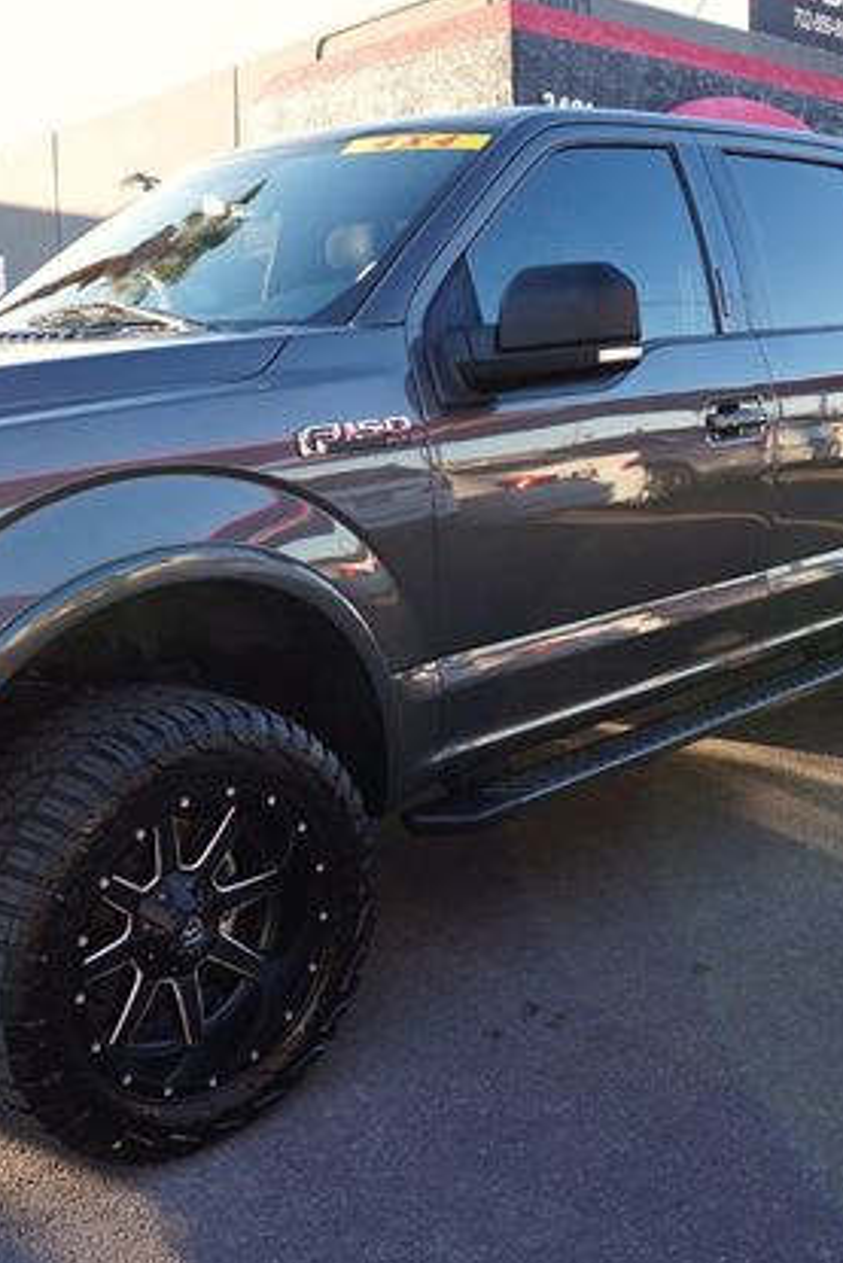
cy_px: 621
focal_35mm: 37
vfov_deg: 51.9
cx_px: 307
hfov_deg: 35.7
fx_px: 1298
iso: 100
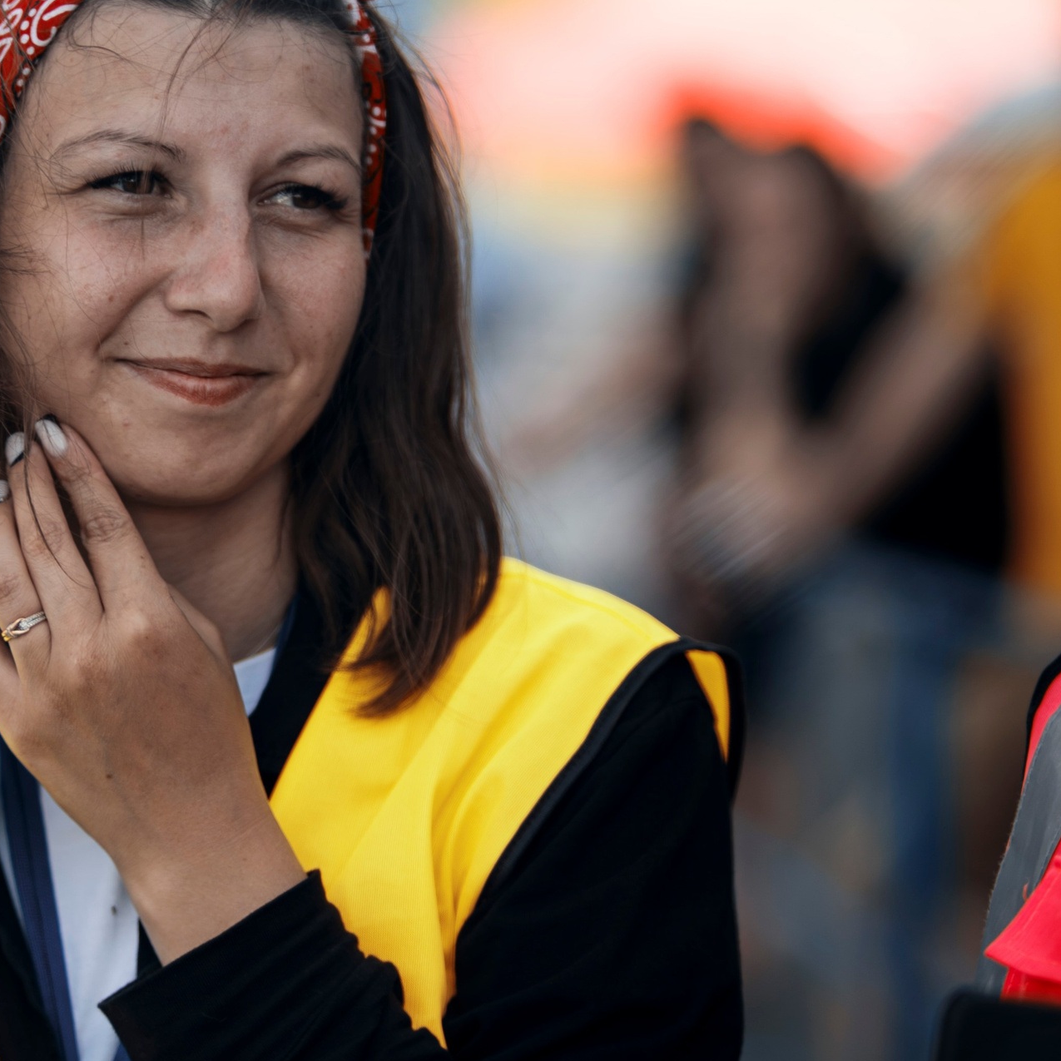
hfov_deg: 12.0
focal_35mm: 145
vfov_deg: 12.0
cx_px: 154
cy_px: 436
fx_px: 5028
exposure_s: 1/250
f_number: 1.8
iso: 100
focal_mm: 85
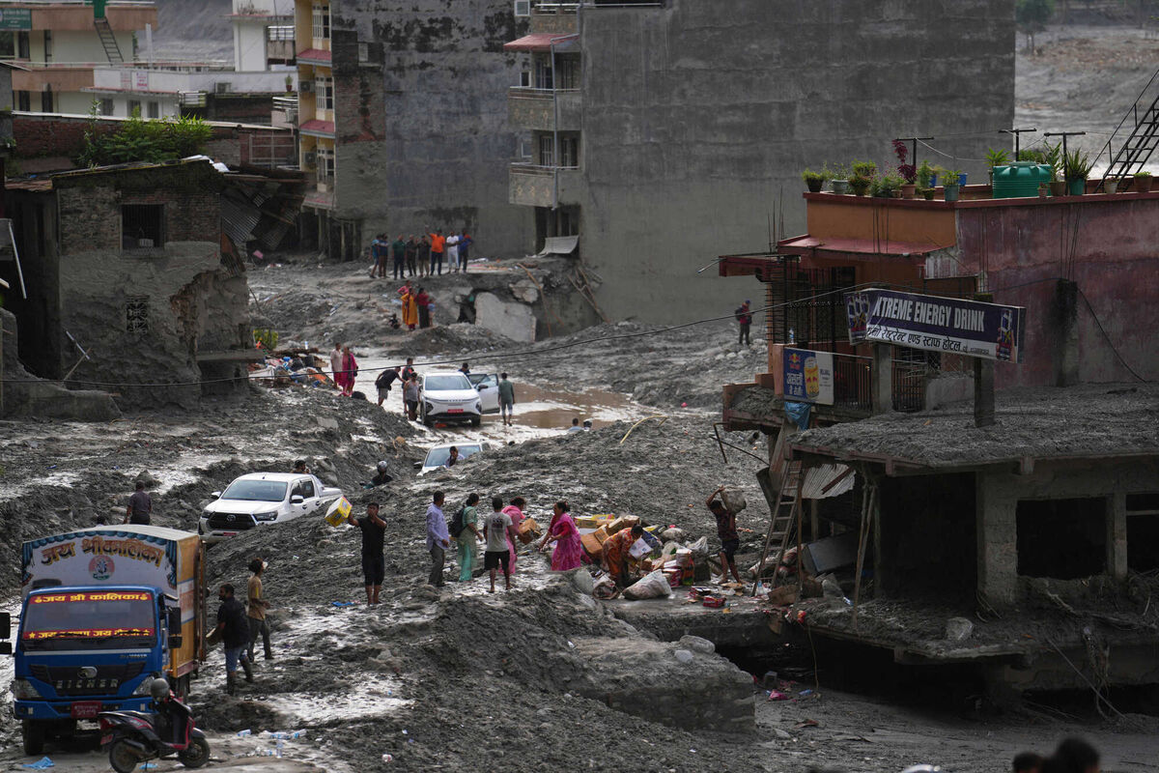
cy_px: 386
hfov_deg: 10.3
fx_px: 6438
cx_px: 580
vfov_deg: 6.9
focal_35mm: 200
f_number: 2.8
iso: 125
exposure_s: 1/1000
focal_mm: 200
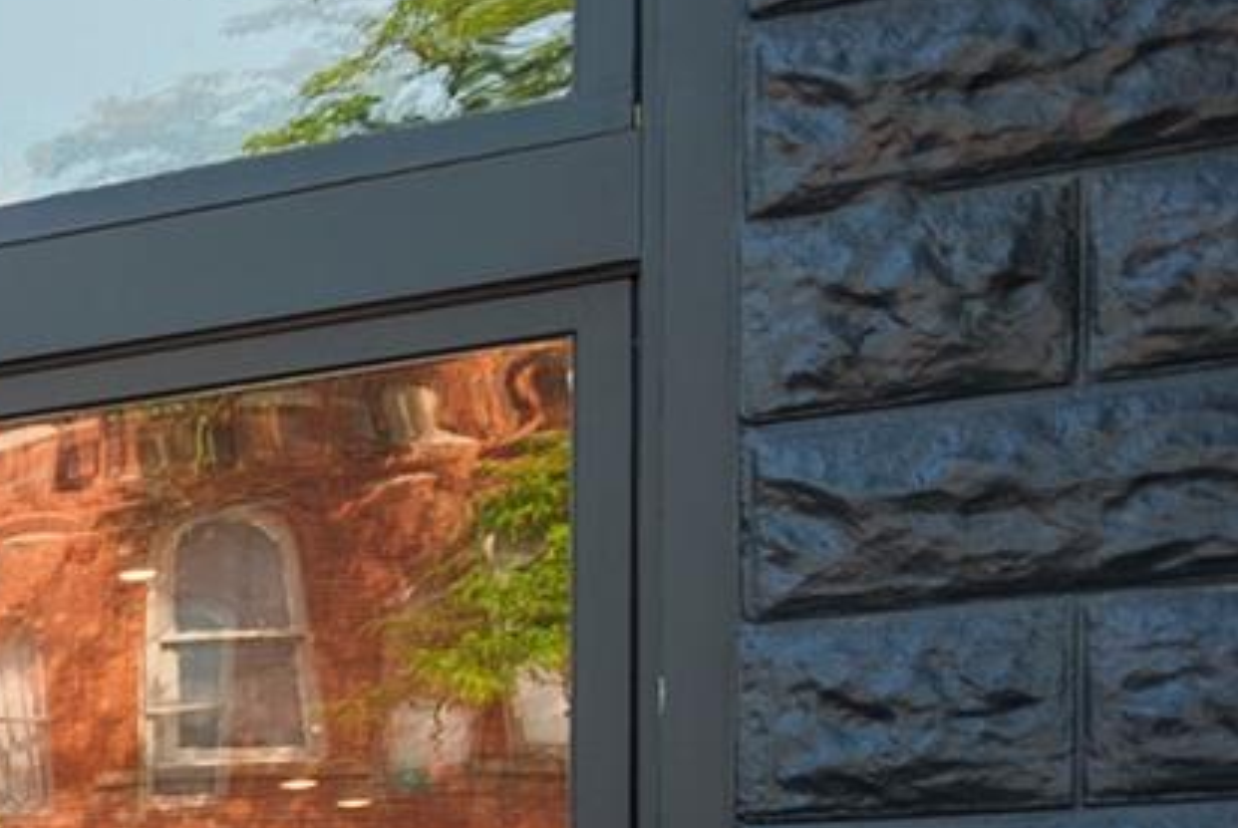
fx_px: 2892
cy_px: 1134
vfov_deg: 15.4
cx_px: -1767
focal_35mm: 84
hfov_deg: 14.7
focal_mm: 17
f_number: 4
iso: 100
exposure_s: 1/30
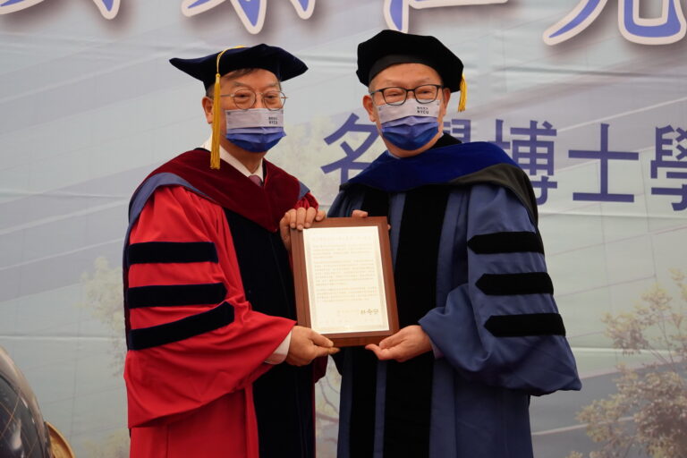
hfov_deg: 41.1
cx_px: 344
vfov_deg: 28.1
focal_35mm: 48
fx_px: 916
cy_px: 229
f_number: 4.5
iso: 2500
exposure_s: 1/160
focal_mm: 32
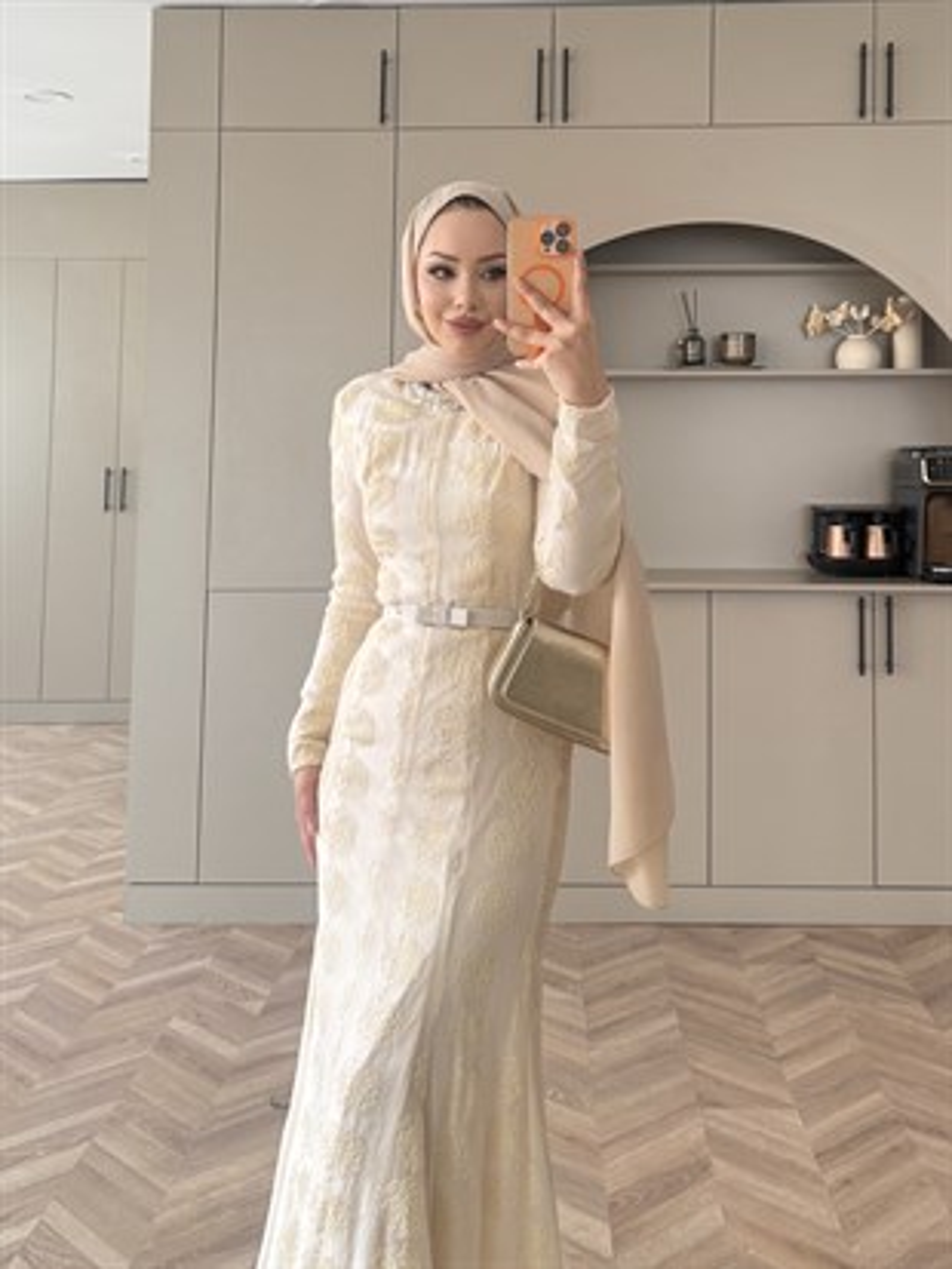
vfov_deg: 71.6
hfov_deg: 56.8
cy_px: 634
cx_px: 476
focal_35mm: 24
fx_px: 880
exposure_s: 1/121
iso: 125
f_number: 1.78
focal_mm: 6.76
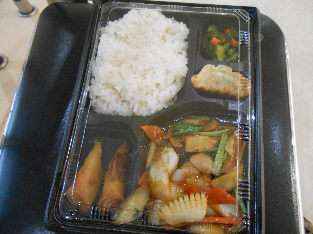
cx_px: 156
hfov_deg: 67.3
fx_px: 235
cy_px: 117
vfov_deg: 53.1
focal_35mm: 26
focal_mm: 4.6
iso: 800
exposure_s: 1/50
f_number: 3.5
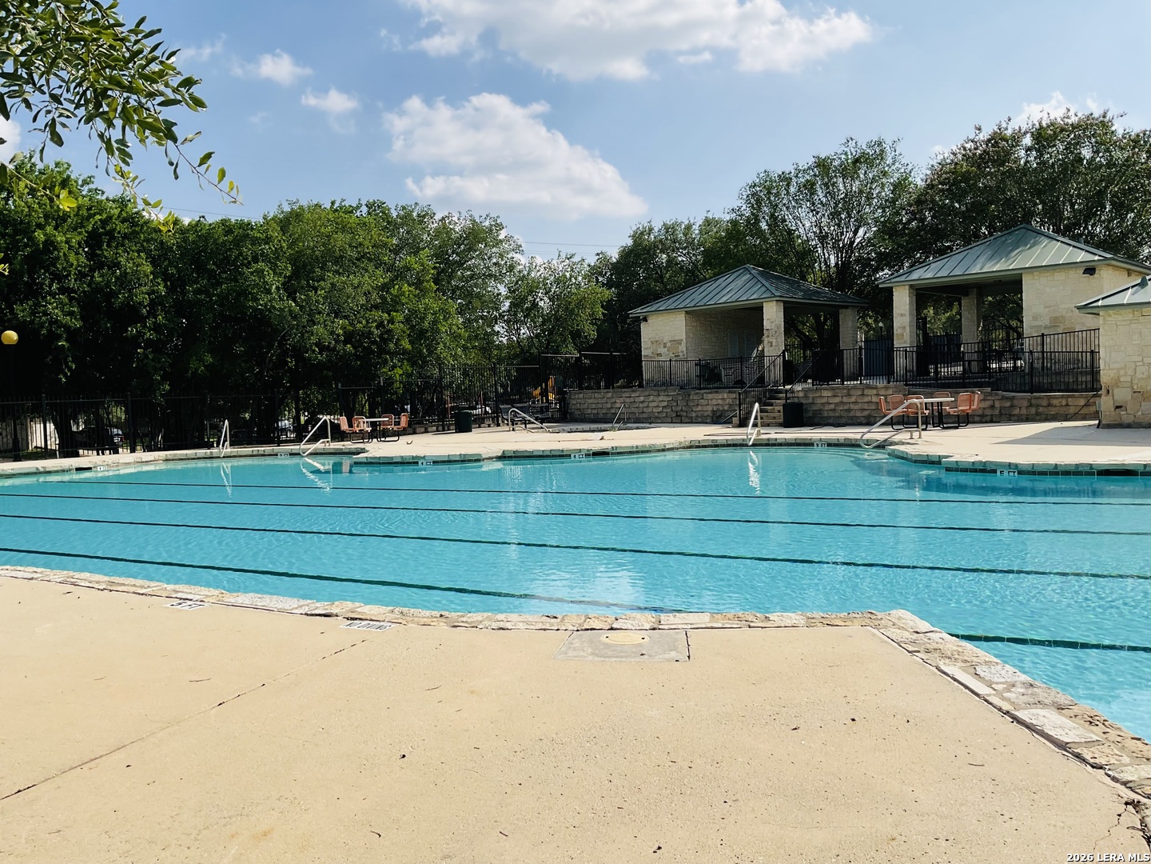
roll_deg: +2.5
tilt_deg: -3.1
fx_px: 964
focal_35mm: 29
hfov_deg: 61.7
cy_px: 432
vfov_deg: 48.2
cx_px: 576
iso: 16
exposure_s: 1/3322
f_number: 1.8
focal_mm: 3
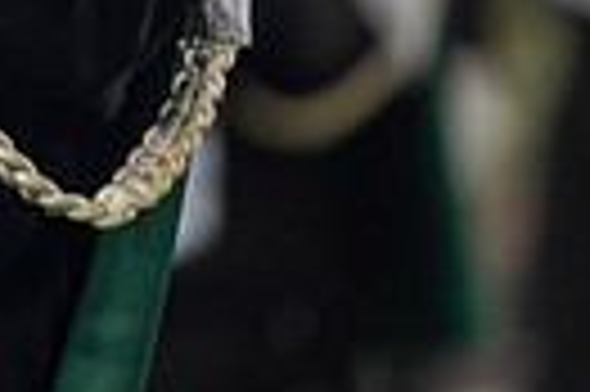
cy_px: -446
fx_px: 14502
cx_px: -356
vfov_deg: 1.5
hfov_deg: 2.3
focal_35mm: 886
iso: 1000
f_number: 2.8
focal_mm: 200
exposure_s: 1/500
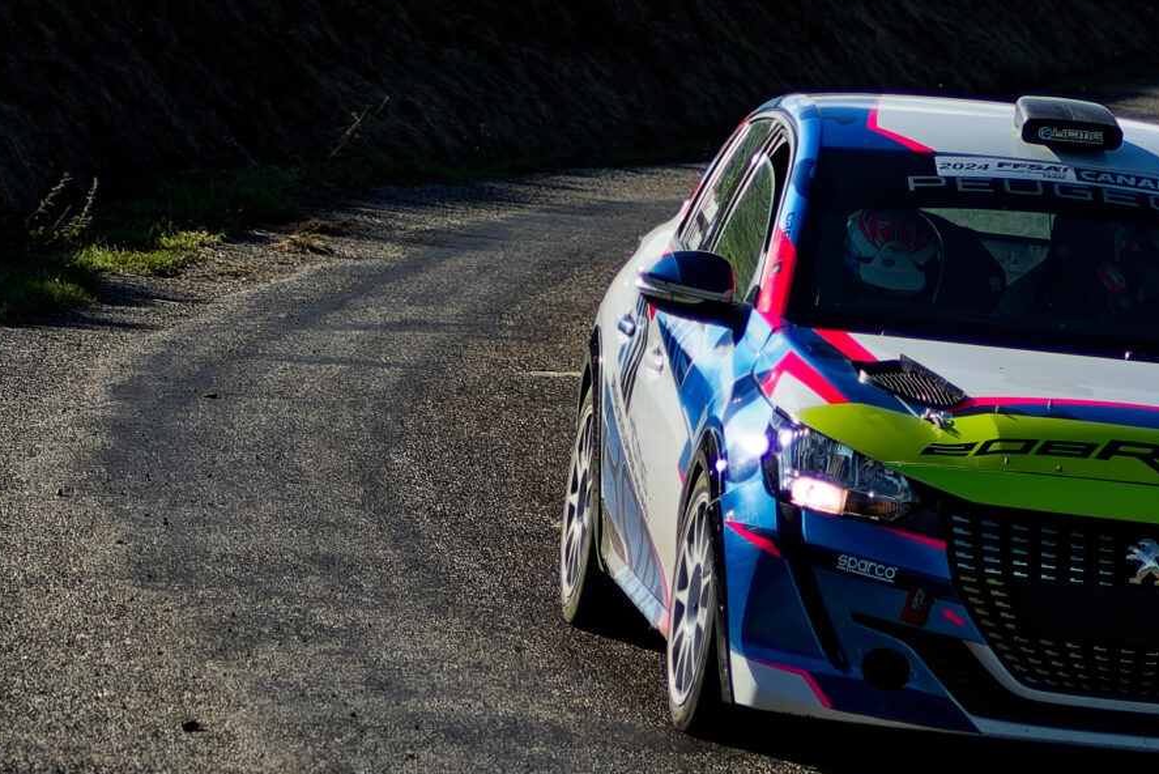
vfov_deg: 4.5
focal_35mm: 303
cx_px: 1261
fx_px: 9758
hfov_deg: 6.8
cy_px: 446
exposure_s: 1/1600
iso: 180
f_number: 4
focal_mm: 70
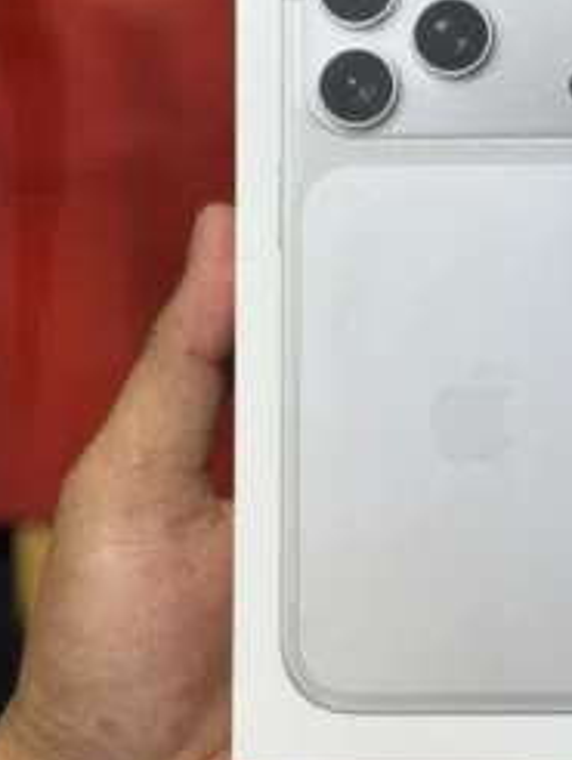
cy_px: 281
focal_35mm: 78
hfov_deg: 18.8
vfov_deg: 24.9
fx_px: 1716
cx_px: 424
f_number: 1.78
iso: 80
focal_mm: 6.86
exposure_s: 1/524
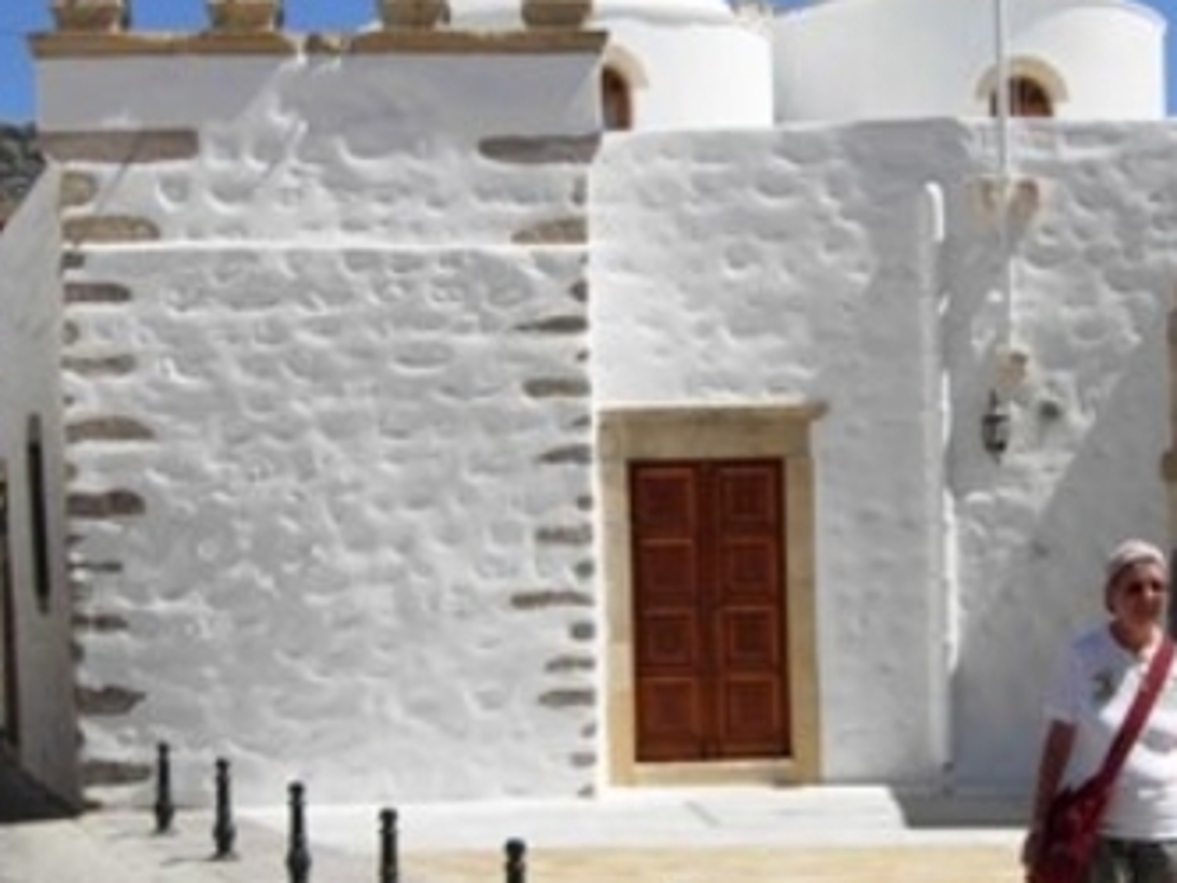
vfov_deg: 22.6
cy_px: 496
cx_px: 844
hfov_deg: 29.5
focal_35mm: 65
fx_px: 2210
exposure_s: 1/373
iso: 50
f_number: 6.8
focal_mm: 7.5
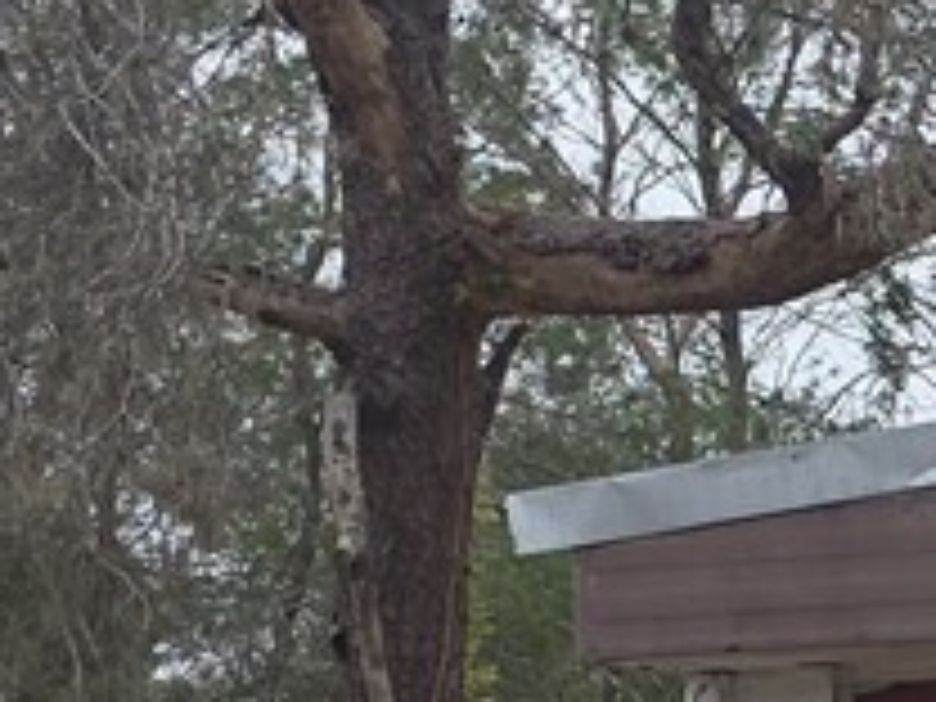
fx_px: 4786
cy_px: 1094
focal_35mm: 177
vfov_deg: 8.2
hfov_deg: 9.3
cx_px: 2632
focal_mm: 6.3
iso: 12
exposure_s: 1/282
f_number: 1.7
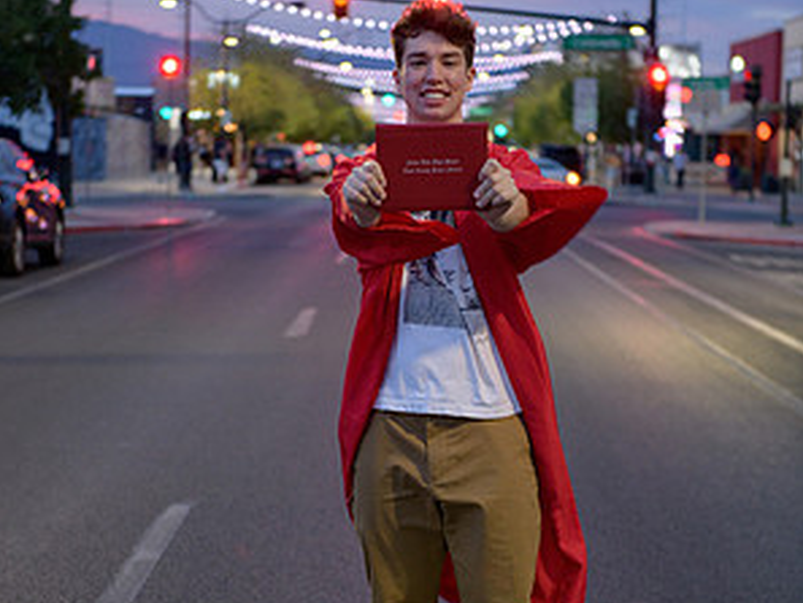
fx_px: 2367
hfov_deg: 19.3
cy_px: 360
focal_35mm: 102
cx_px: 400
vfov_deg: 14.5
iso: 250
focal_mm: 70
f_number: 2.8
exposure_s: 1/80
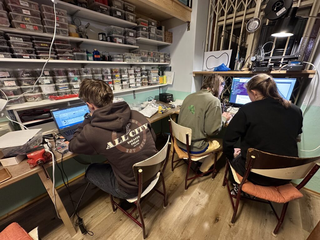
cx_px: 160
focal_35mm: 14
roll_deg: +1.4
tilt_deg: -21.6
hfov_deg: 102.1
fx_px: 129
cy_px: 120
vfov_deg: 85.7
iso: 500
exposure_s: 1/50
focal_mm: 2.22
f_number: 2.2
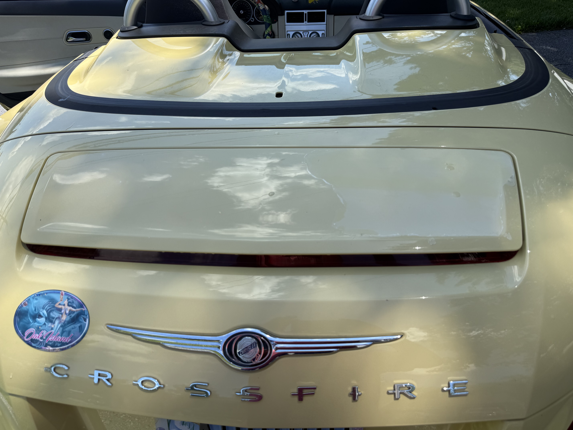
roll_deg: +0.0
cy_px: 215
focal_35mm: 24
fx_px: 397
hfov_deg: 71.6
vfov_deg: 56.8
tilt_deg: -41.5
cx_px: 286
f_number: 1.78
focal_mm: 6.76
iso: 80
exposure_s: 1/2299
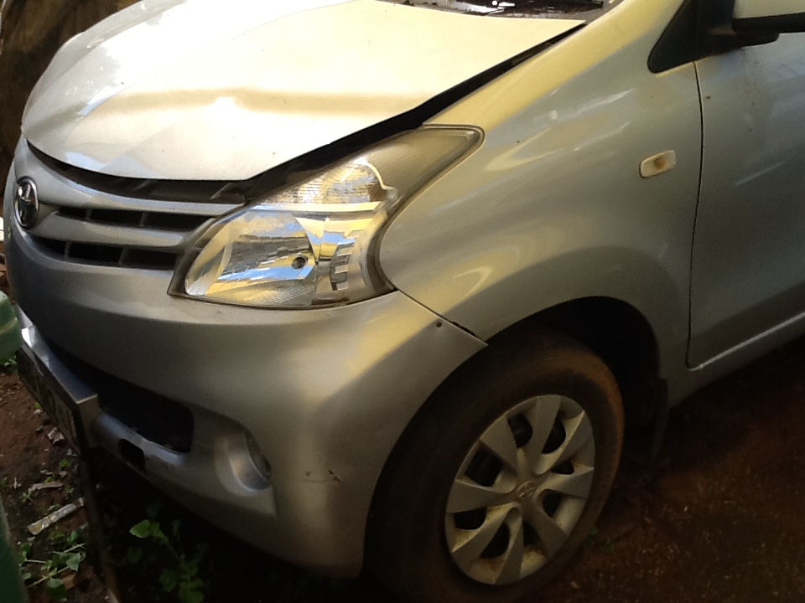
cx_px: 402
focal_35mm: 44
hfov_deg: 42.9
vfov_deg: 32.9
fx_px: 1023
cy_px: 302
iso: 40
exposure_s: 1/326
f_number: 2.4
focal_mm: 2.03
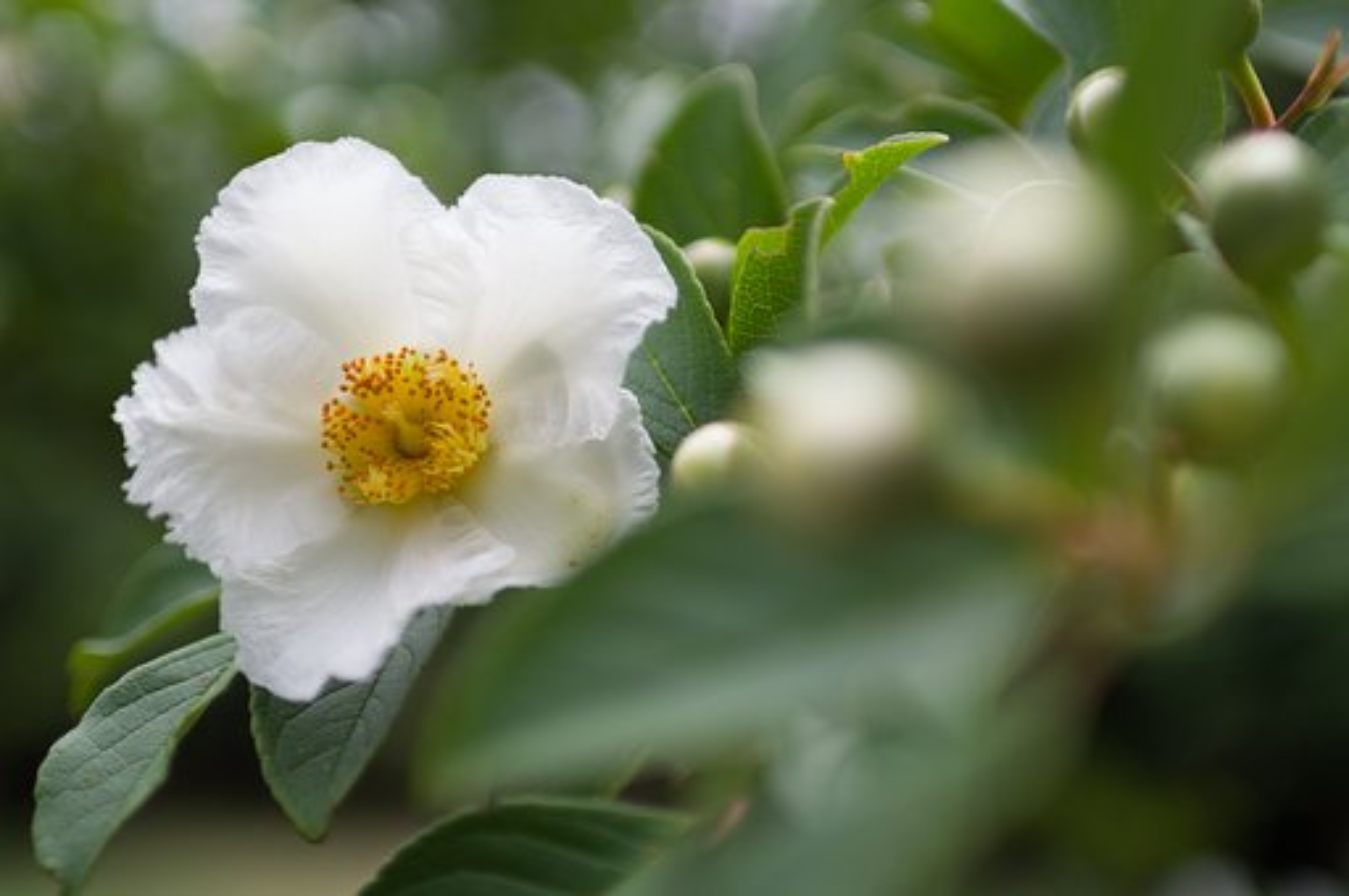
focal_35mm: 45
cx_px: 674
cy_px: 448
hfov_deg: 43.7
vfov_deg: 29.8
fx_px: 1684
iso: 100
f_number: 1.4
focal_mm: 30
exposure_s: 1/1600
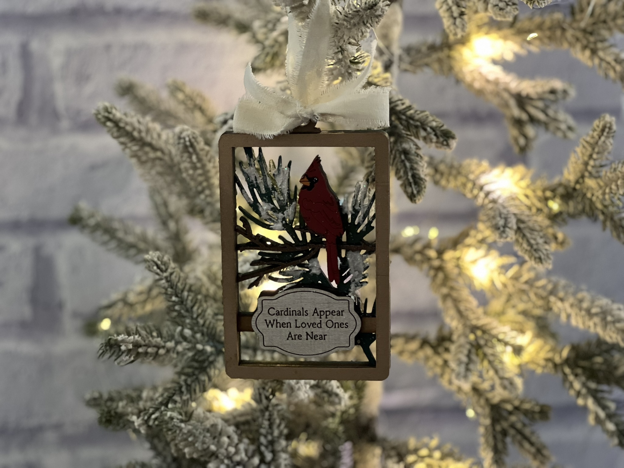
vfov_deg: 19.1
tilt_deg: -13.6
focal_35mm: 77
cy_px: 234
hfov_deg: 25.3
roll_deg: +0.0
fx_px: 1388
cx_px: 312
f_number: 2.8
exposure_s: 1/24
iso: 400
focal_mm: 9
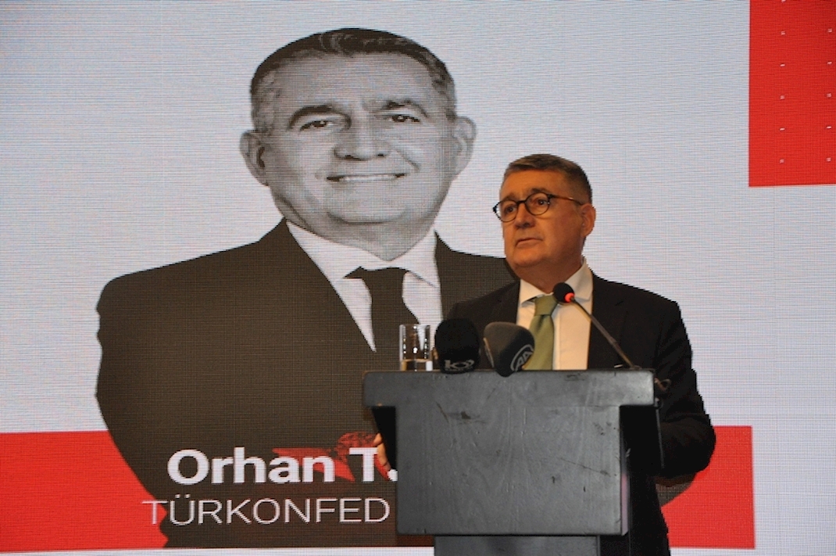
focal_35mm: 120
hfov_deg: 17.1
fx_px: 2784
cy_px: 278
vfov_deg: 11.4
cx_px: 418
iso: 1600
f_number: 5.3
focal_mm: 80
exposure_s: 1/80
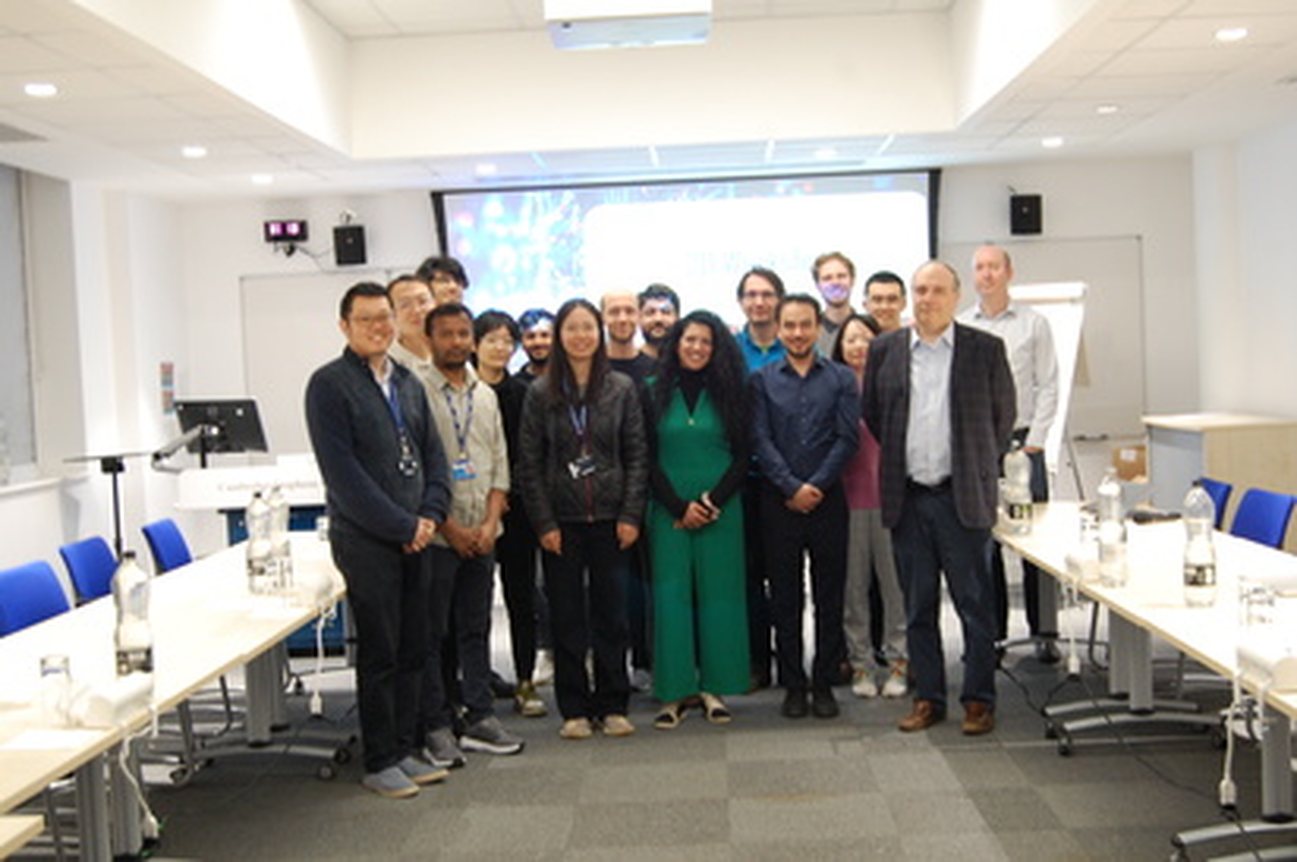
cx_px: 648
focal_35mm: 46
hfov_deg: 42.4
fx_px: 1674
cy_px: 431
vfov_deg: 28.9
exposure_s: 1/13
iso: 800
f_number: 6.3
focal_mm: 31
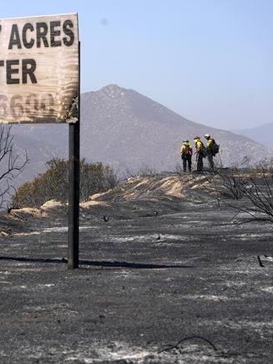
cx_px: 29
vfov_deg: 13.6
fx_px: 1525
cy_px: 182
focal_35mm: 145
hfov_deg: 10.2
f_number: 8
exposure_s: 1/1250
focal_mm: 100
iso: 250
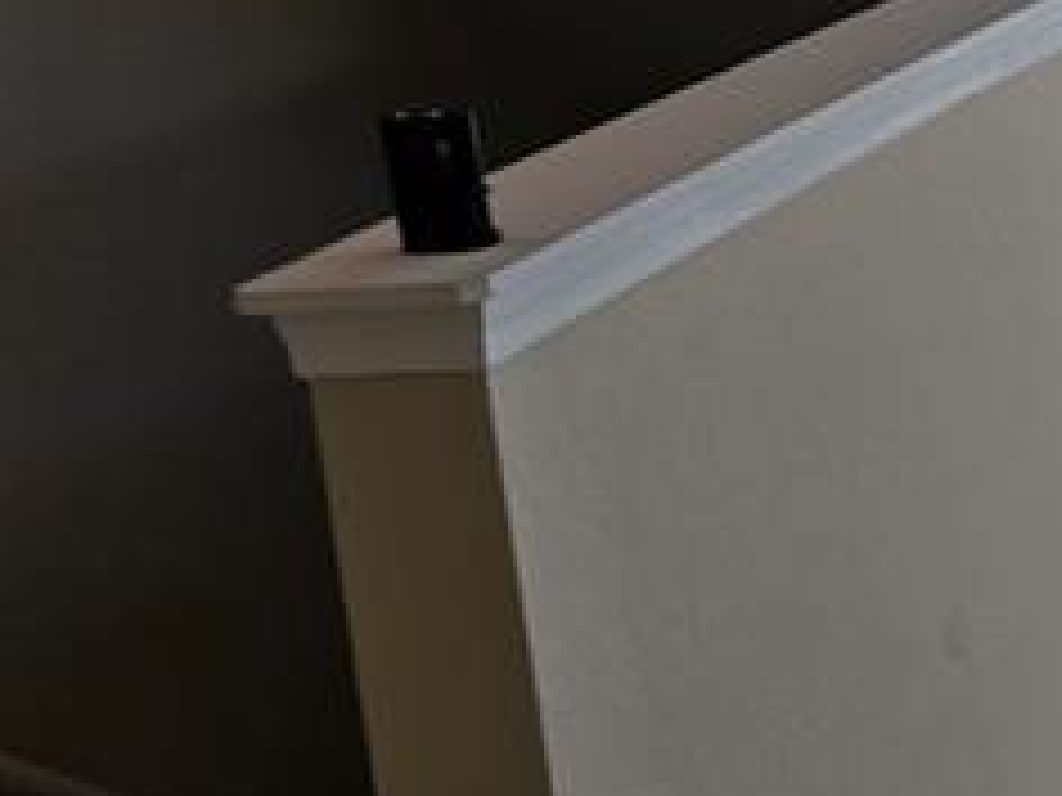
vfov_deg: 14.7
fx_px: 3068
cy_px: 99
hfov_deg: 15.5
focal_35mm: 100
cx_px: 2160
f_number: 1.7
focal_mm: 6.3
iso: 16
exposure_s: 1/180
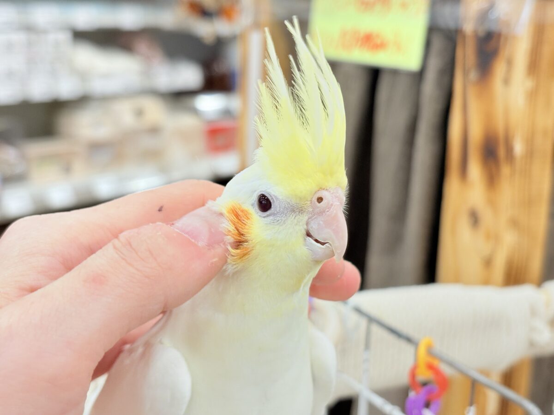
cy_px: 208
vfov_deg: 28.0
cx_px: 277
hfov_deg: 36.8
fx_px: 832
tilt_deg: -13.8
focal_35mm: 52
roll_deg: -2.2
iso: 50
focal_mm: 5.96
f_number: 1.6
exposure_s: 1/50
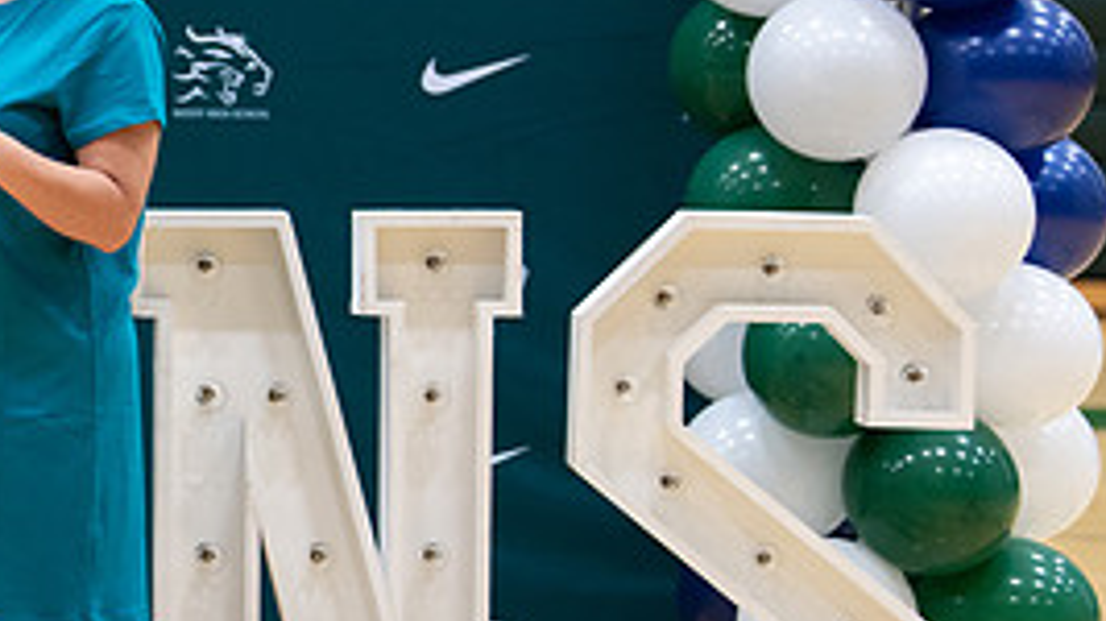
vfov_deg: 7.7
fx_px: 4632
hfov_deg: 13.1
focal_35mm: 158
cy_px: 243
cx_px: -341
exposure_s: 1/320
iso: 400
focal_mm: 50
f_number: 1.2
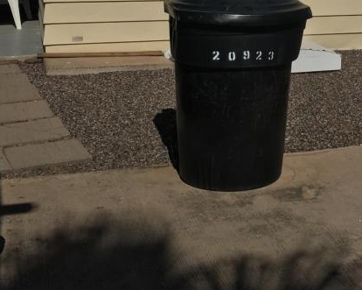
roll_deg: -1.1
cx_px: 319
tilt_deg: -3.9
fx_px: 750
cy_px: -22
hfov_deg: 26.3
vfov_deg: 20.9
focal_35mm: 70
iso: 25
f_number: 2.2
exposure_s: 1/8547
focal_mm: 4.15
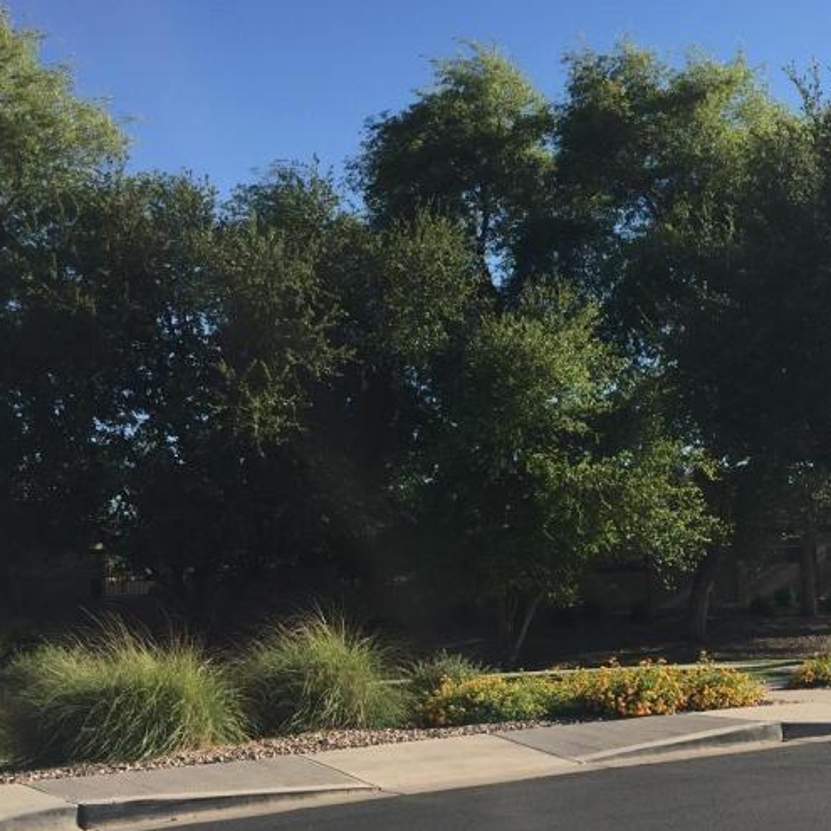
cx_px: 666
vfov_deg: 32.0
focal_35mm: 53
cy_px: 527
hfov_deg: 31.4
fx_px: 1439
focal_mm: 4.15
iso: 32
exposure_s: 1/1647
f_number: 2.2
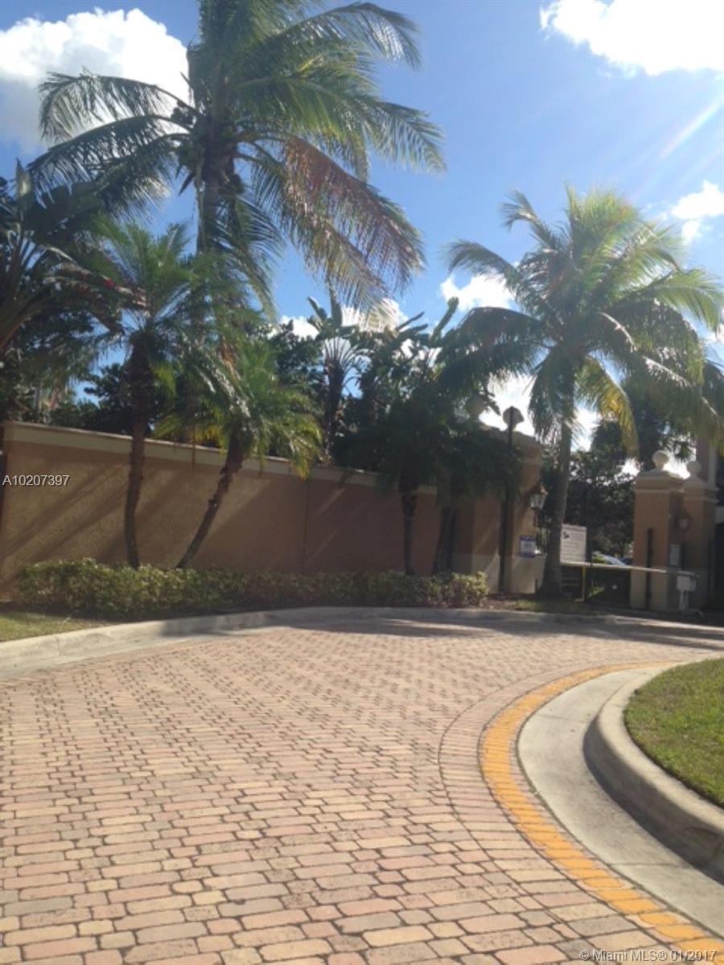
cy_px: 482
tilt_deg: +4.9
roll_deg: +1.6
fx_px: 920
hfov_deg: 42.9
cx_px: 362
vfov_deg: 55.4
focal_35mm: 33
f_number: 2.4
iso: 50
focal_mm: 4.12
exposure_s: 1/1427
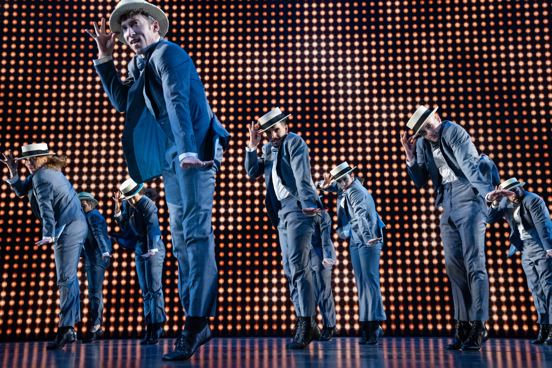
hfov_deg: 44.5
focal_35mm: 44
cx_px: 276
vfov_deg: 30.5
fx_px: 675
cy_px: 184
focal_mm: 44
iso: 2500
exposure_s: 1/250
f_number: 6.3
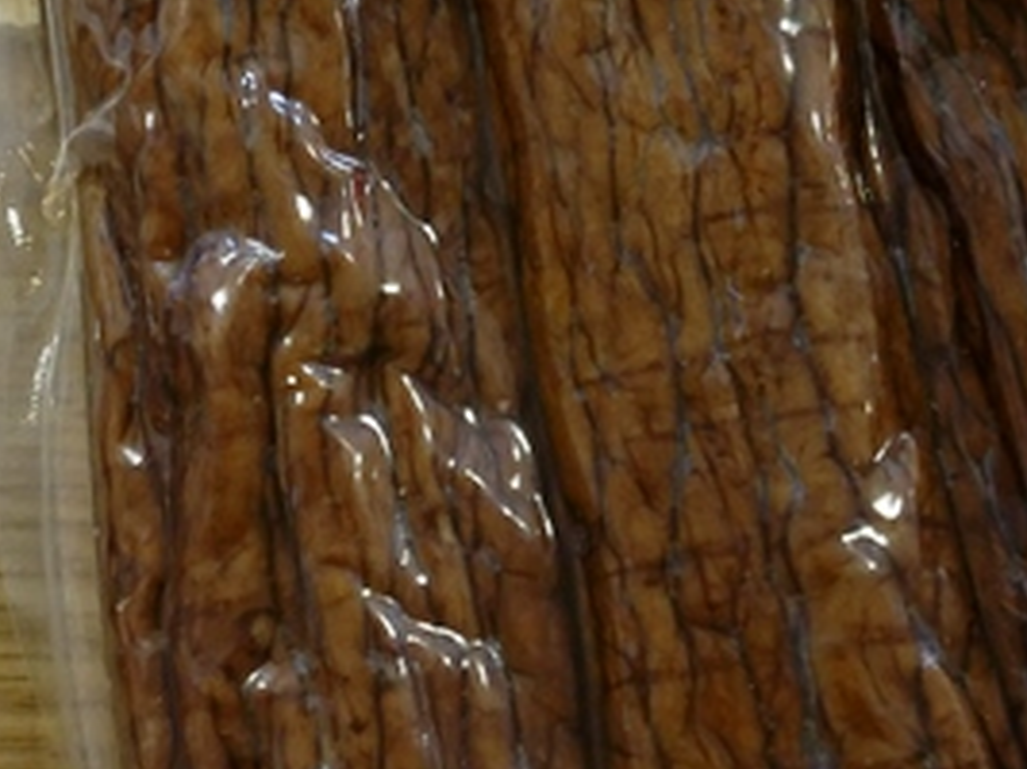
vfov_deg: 8.5
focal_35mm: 174
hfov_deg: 11.3
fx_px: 5160
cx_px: 31
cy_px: 223
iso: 2000
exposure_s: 1/60
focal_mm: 29
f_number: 5.5
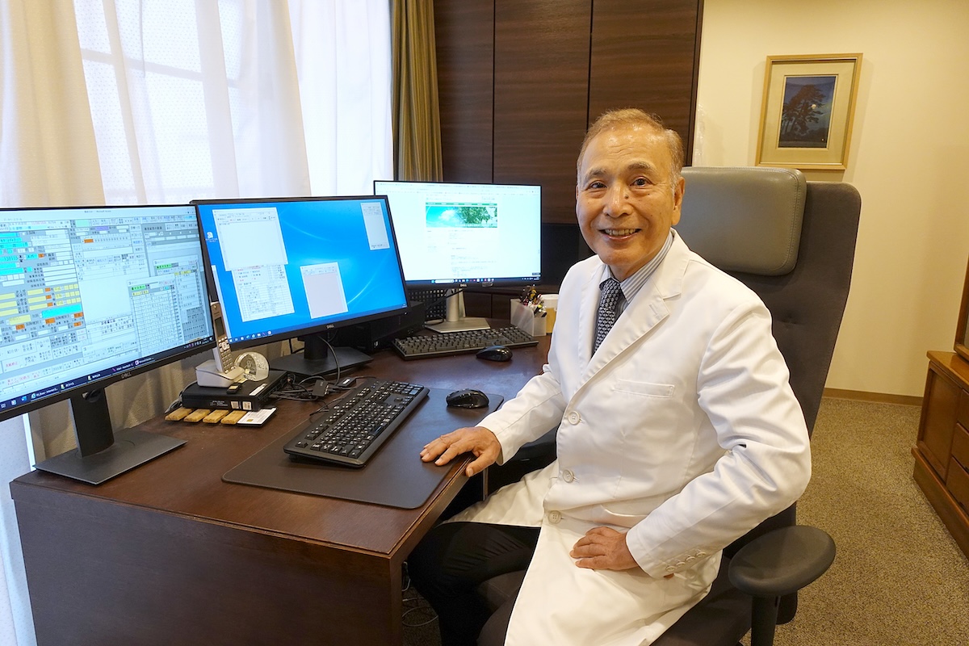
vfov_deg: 53.1
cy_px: 323
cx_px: 484
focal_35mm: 24
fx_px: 646
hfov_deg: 73.7
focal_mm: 8.8
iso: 800
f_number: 2.8
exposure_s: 1/125
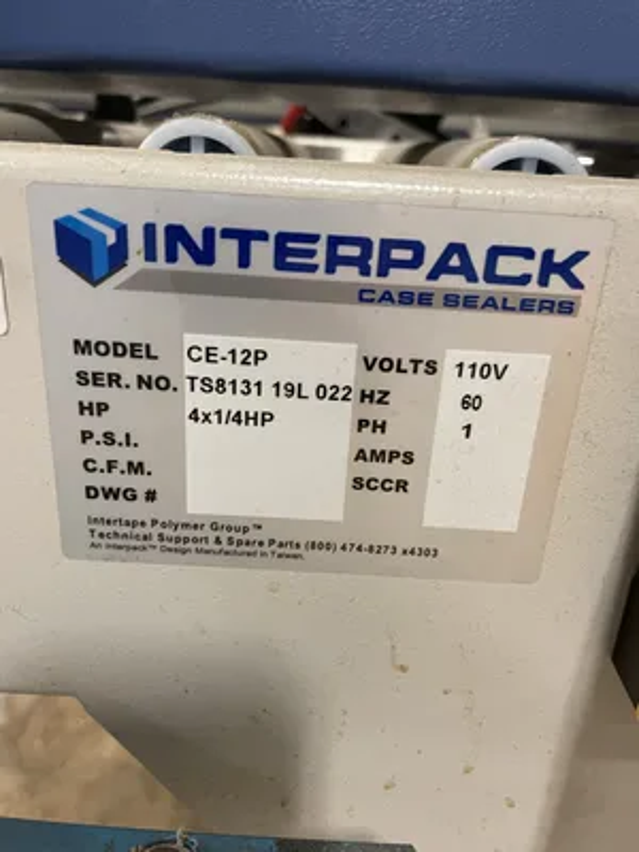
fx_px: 640
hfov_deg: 53.1
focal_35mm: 26
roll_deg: -2.6
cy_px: 426
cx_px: 320
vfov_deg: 67.3
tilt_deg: -21.4
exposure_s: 1/60
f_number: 1.6
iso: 250
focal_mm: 4.2
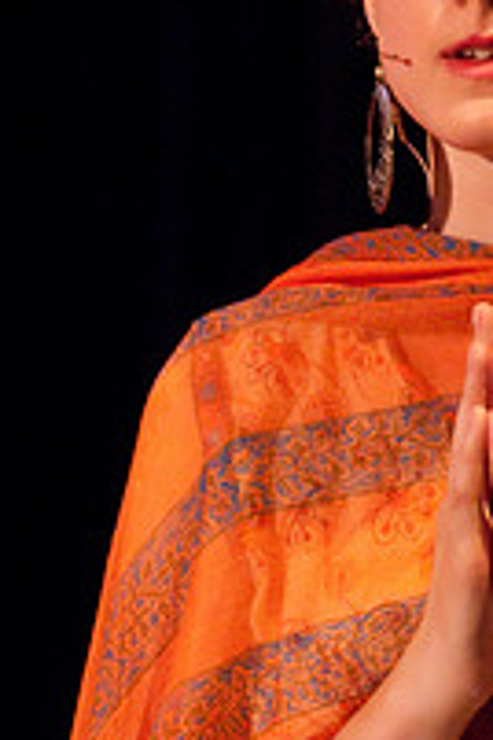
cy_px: 4
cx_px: 546
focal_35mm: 269
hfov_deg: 5.1
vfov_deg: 7.6
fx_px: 5525
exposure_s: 1/40
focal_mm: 80
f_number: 2.8
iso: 1000
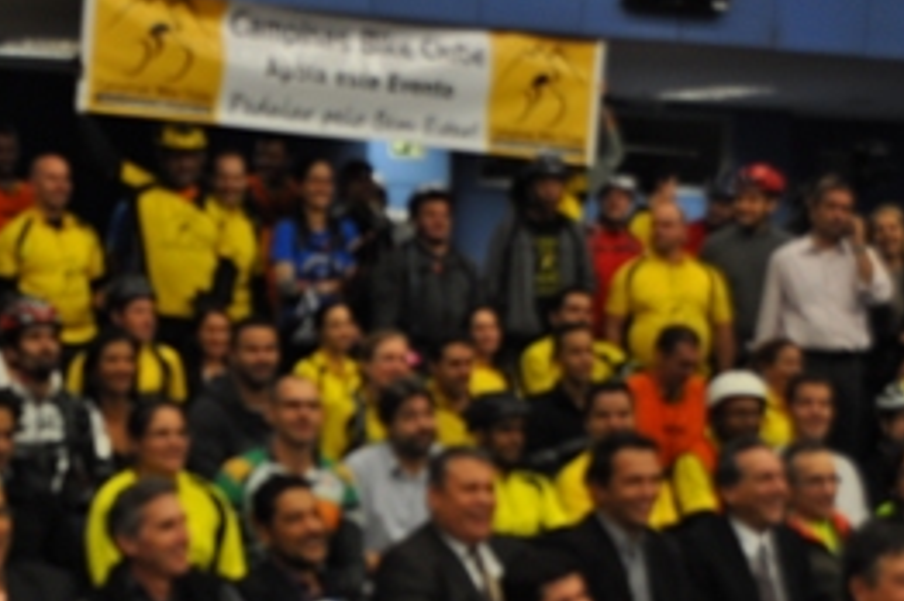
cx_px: 152
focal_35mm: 82
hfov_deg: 24.3
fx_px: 2057
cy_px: 484
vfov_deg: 16.5
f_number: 4.8
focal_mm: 32
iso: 640
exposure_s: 1/60
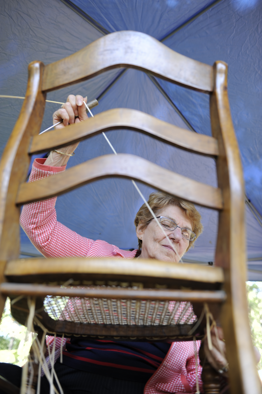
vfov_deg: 60.3
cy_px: 197
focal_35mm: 31
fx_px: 339
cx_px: 131
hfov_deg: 42.3
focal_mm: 31
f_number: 3.2
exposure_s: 1/125
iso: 200
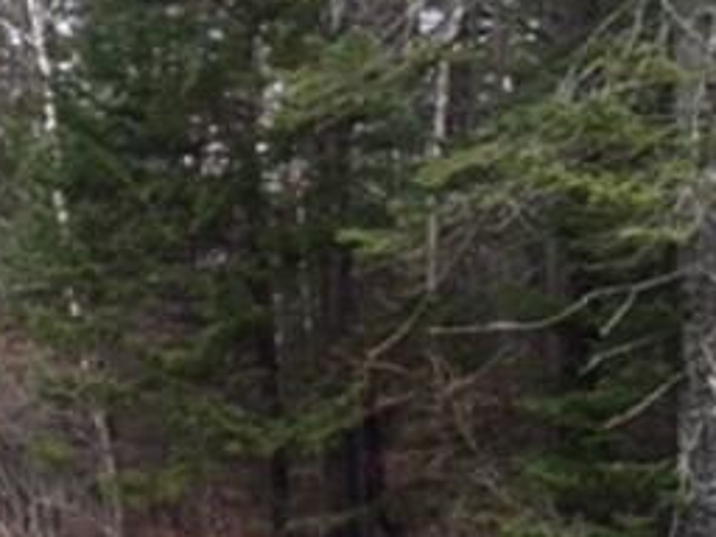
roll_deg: -1.4
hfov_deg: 36.2
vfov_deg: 28.5
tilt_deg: +9.1
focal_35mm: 51
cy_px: 229
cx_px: 143
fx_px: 1055
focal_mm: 4.15
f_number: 2.2
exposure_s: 1/40
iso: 32
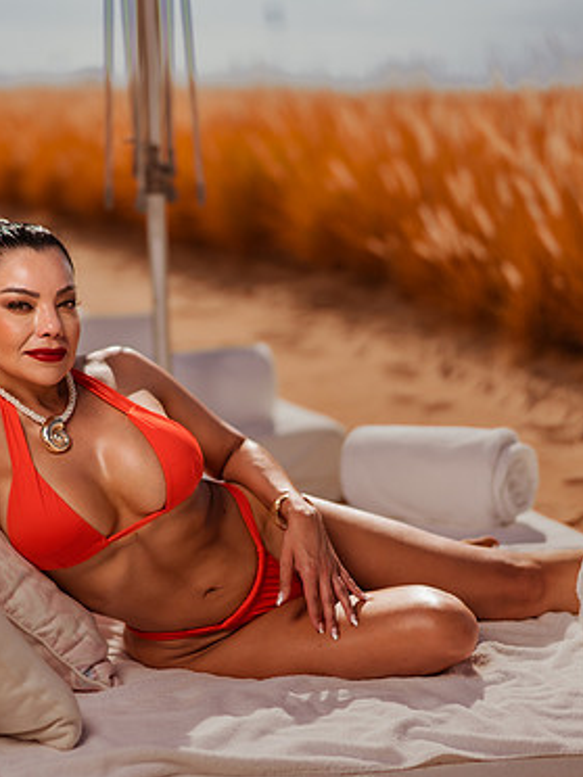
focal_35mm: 87
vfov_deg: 22.5
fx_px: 1954
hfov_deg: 16.9
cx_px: 194
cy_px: 402
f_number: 1.4
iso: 50
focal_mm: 58
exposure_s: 1/8000
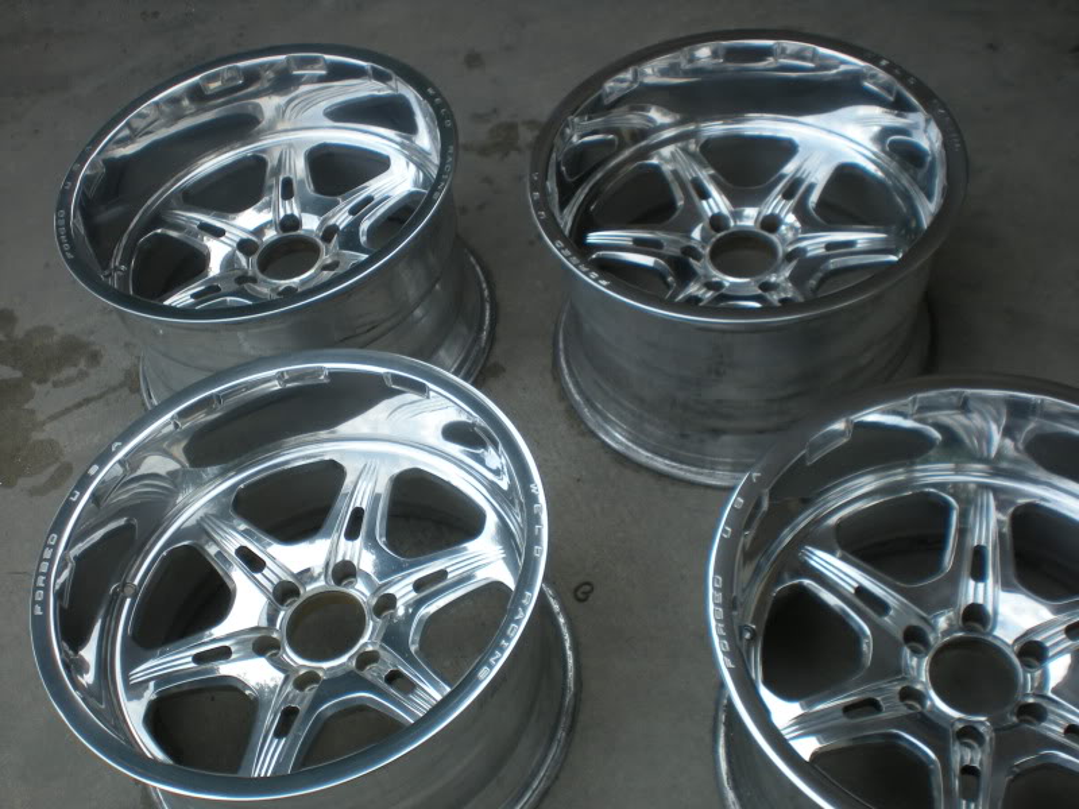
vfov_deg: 32.9
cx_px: 540
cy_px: 404
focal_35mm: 44
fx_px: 1372
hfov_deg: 42.9
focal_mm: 7.4
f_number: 4.9
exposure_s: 1/186
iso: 64
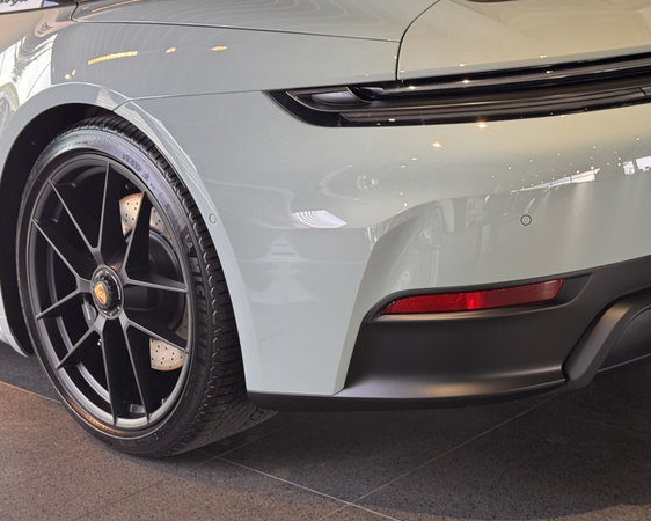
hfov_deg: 29.4
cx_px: 418
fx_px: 1234
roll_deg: +2.3
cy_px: 190
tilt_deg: -9.9
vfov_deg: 23.8
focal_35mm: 64
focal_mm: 6.76
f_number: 1.78
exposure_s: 1/50
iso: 80
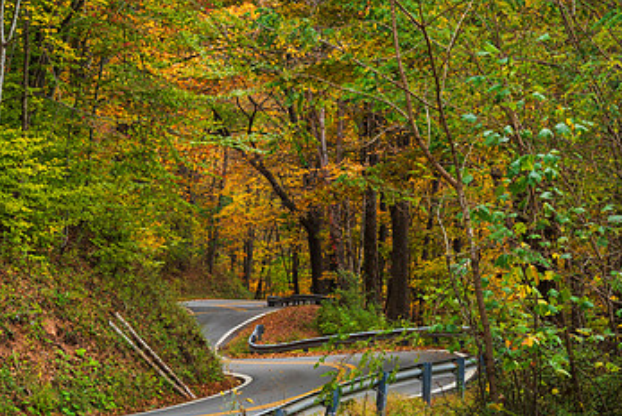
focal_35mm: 142
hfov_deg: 14.4
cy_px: 202
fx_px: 2455
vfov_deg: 9.7
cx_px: 219
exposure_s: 1/30
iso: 200
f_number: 11
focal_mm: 85
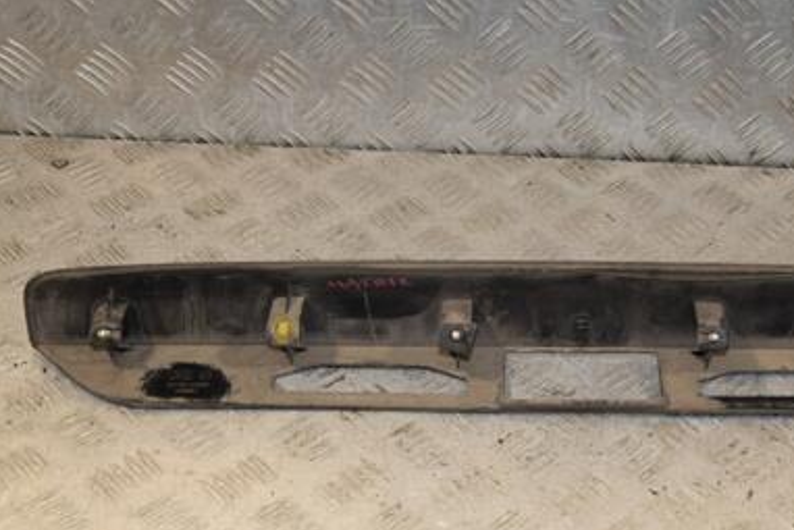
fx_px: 1456
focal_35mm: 66
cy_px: 314
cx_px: 551
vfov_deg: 20.6
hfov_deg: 30.2
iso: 800
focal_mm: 28
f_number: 7.1
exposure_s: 1/200
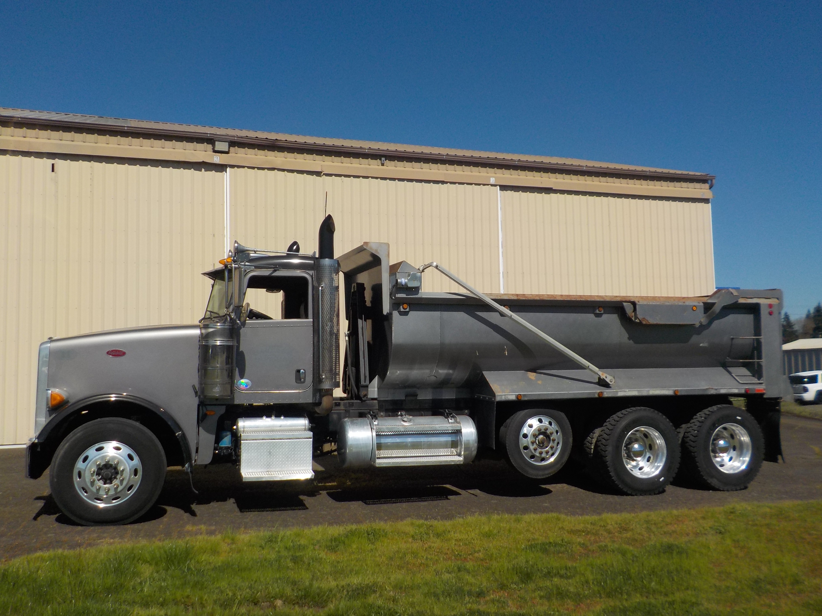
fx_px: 712
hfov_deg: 60.0
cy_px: 308
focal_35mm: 30
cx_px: 411
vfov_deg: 46.8
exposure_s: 1/800
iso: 125
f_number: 6.6
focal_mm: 4.1
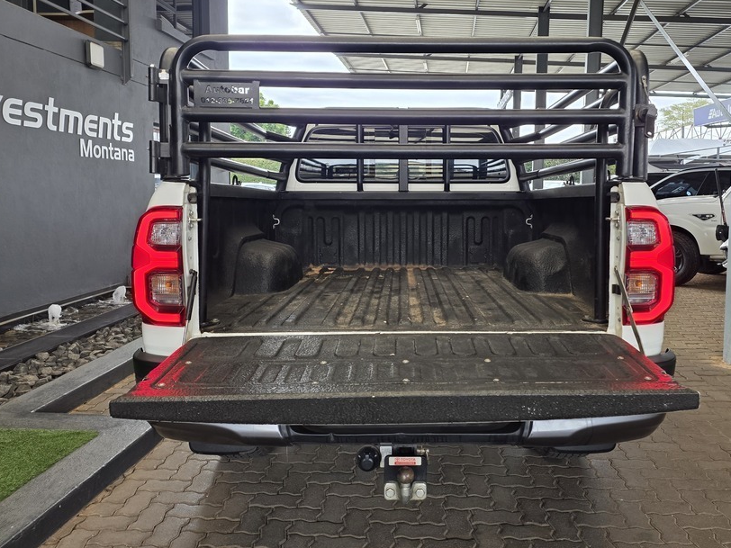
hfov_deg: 61.5
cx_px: 405
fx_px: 612
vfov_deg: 48.1
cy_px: 232
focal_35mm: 29
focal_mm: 6.25
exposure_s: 1/180
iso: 125
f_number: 1.7
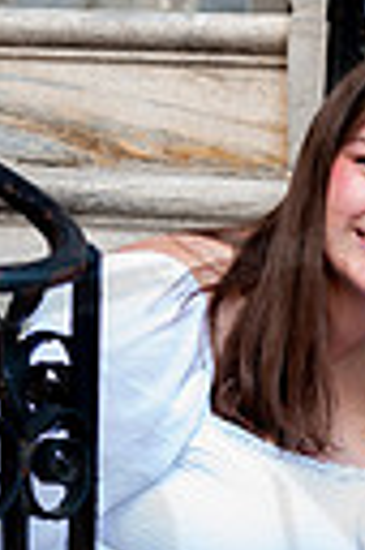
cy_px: 645
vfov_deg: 10.5
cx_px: 316
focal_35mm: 193
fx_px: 2943
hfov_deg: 7.1
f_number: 4.5
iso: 400
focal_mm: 55
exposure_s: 1/60
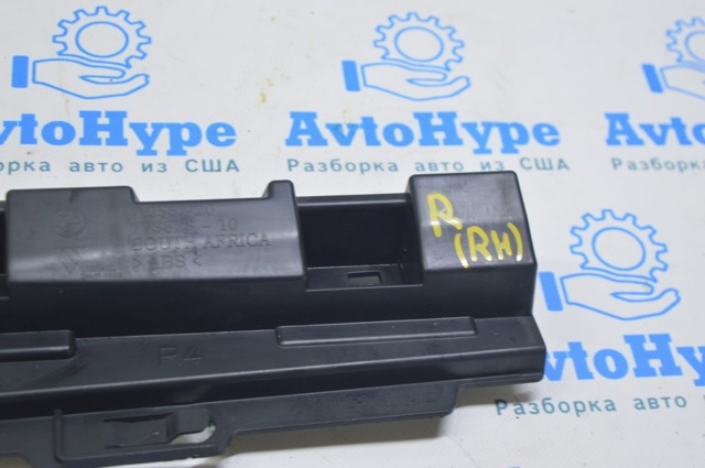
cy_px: 234
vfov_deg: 20.1
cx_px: 352
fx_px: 1320
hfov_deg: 29.9
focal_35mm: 68
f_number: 5.6
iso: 400
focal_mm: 45
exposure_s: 1/20
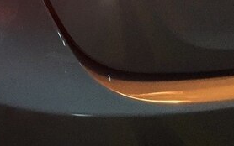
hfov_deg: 25.9
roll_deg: +0.5
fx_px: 466
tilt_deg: -30.3
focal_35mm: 73
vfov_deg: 17.0
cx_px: -28
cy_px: -35
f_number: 2.2
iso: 250
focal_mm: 4.15
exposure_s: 1/25
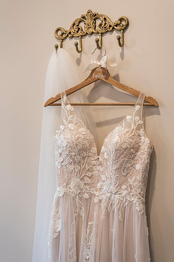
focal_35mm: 50
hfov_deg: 27.0
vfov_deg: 39.6
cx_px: 87
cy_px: 131
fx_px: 362
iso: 800
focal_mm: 50
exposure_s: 1/250
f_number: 2.5
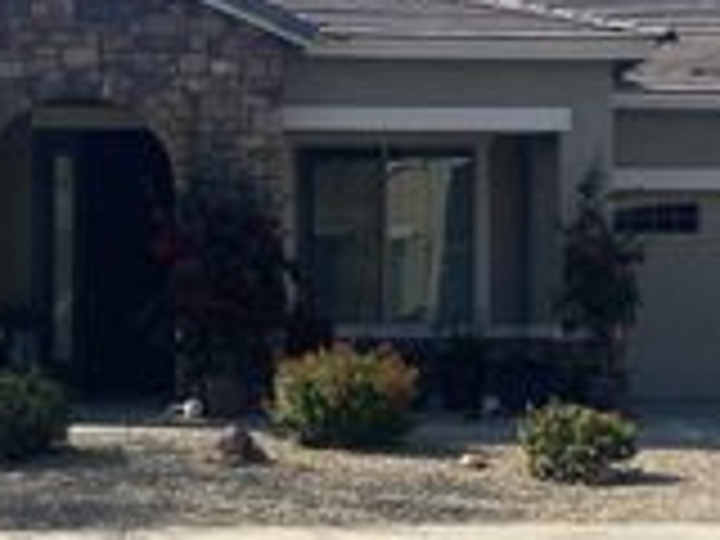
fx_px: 1622
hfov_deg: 25.0
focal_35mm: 78
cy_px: 245
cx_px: 364
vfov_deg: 18.9
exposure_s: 1/3086
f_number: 1.6
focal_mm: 5.1
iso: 32
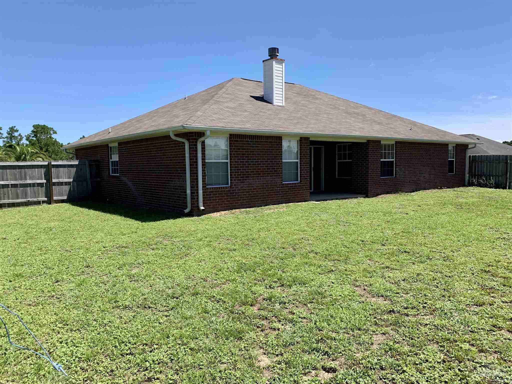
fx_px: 385
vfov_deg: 53.1
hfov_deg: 67.3
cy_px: 192
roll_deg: +1.1
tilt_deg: -4.2
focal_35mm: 26
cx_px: 256
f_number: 1.8
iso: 25
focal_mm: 4.25
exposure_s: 1/1634
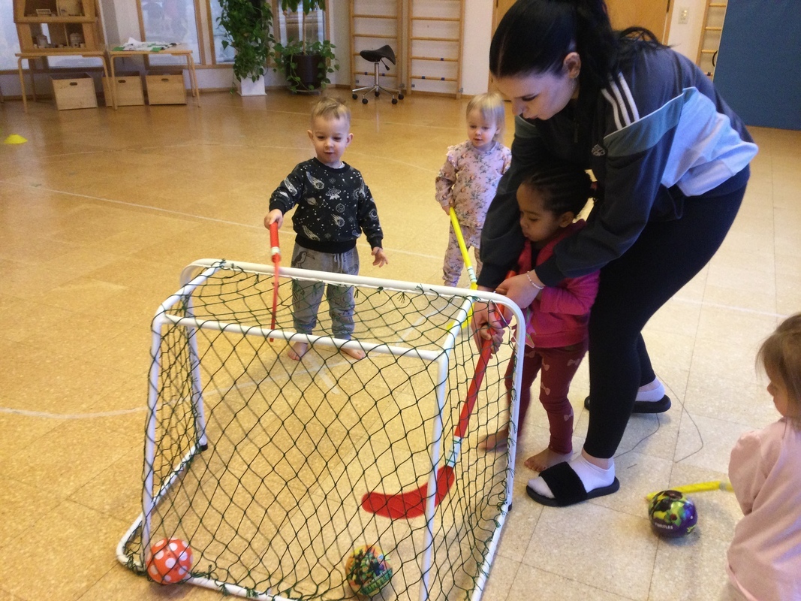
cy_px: 300
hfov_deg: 58.4
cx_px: 400
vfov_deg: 45.4
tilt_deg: -24.0
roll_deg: -1.4
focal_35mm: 31
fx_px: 717
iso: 100
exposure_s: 1/33
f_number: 2.4
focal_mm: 3.3
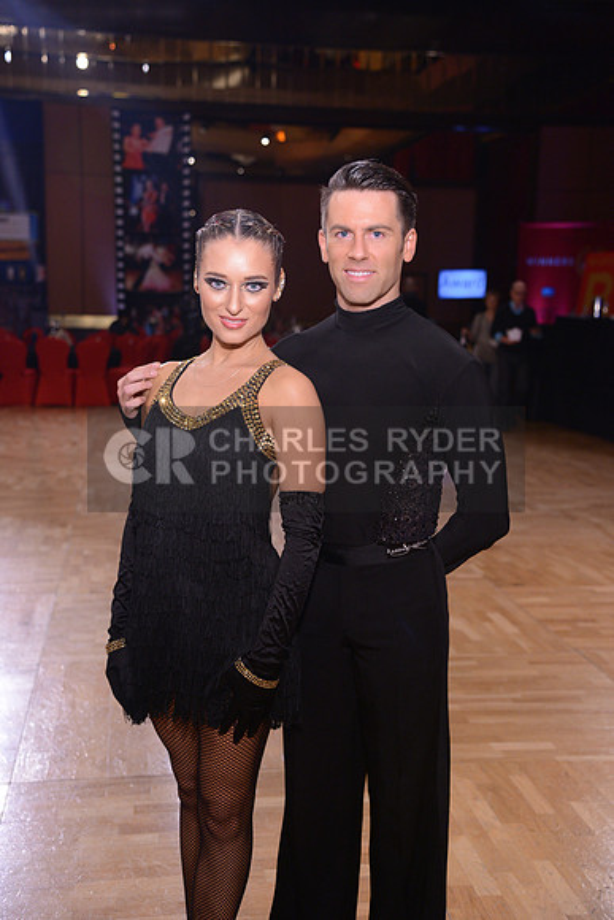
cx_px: 307
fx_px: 1227
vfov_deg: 41.1
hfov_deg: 28.1
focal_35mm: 48
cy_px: 460
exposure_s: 1/250
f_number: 4.5
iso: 1600
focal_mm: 48
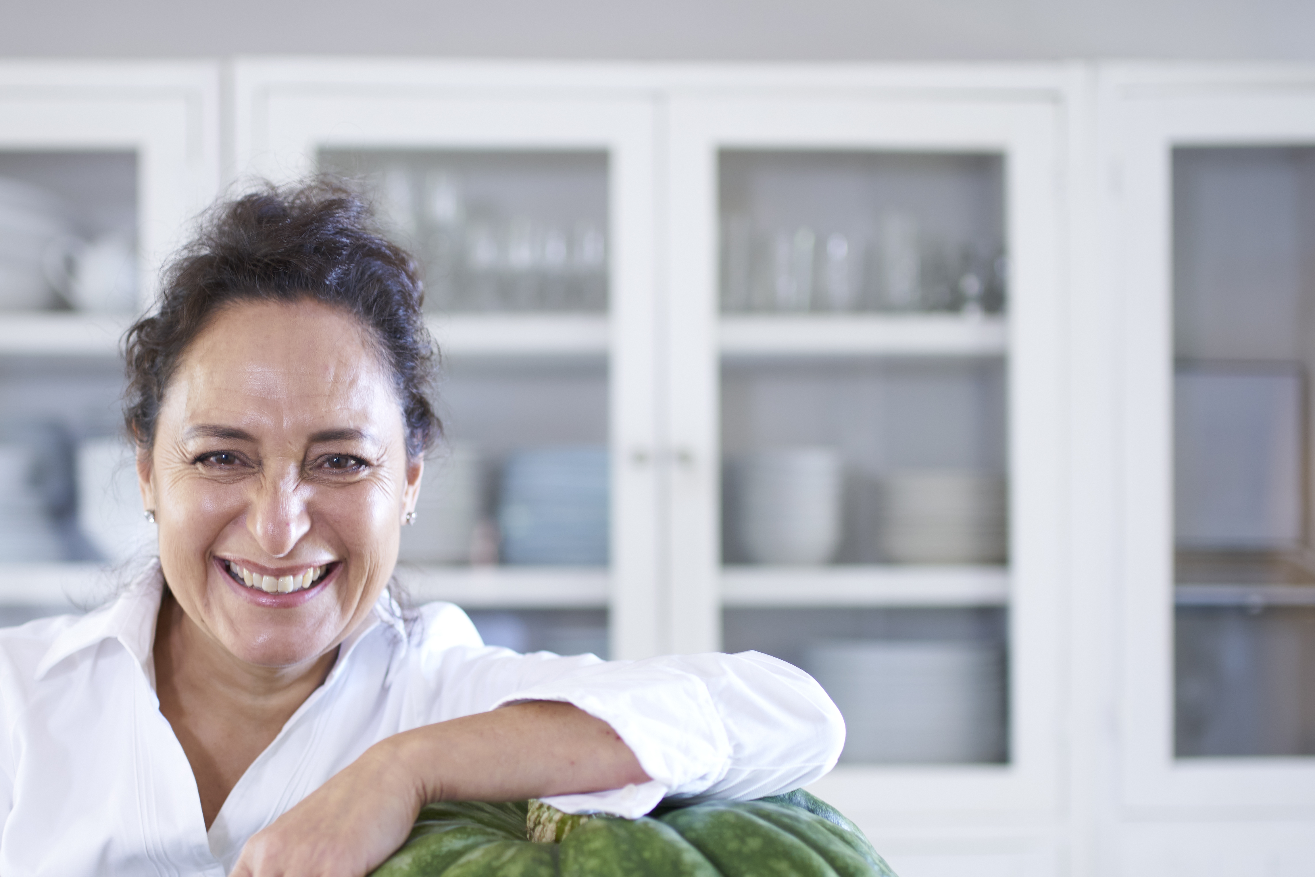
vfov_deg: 22.8
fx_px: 2155
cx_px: 479
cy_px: 651
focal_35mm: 59
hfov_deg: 33.7
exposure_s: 1/60
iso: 200
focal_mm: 35
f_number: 1.6
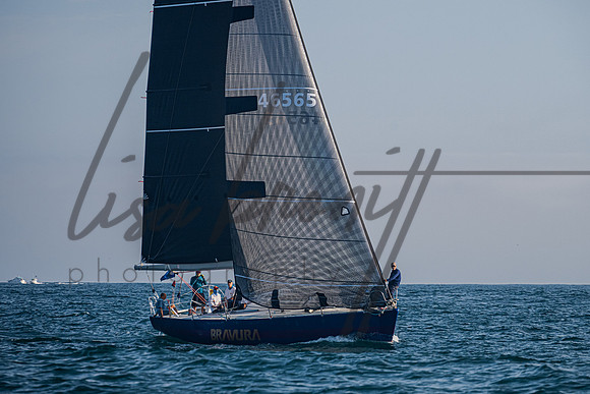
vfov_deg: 5.0
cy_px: 189
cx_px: 342
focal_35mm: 272
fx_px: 4466
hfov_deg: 7.6
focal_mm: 200
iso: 400
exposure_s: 1/640
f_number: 6.3
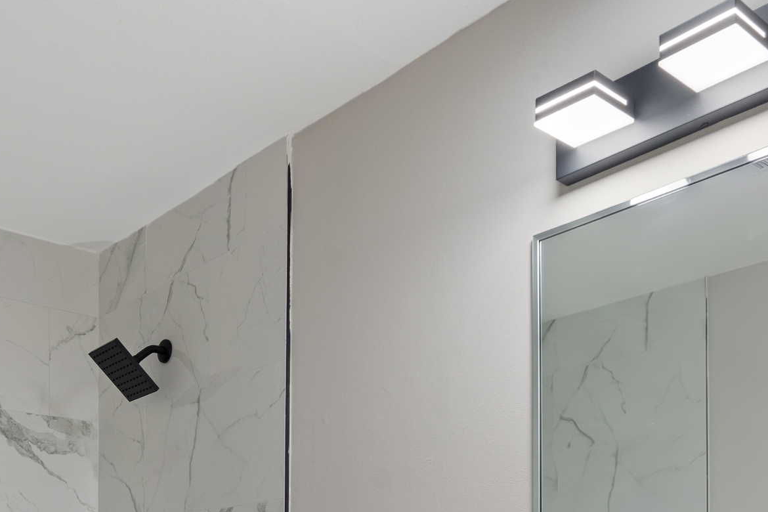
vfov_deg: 27.7
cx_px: 305
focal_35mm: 43
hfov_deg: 44.9
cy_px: 592
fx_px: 924
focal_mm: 16.5
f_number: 8
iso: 400
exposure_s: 1/10
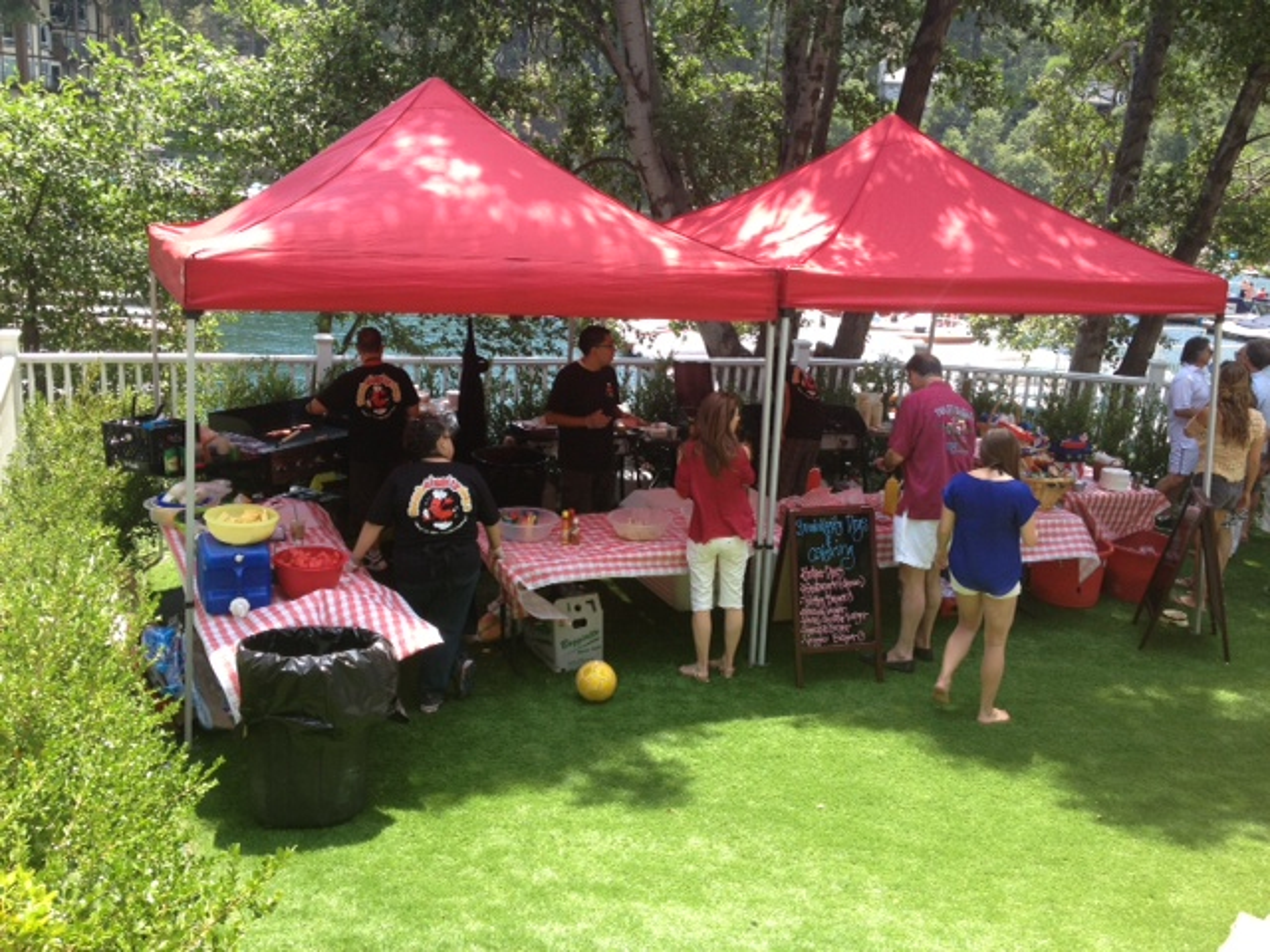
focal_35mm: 35
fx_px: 1284
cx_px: 635
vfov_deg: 40.7
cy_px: 476
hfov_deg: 52.6
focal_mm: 4.28
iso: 50
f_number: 2.4
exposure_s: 1/315
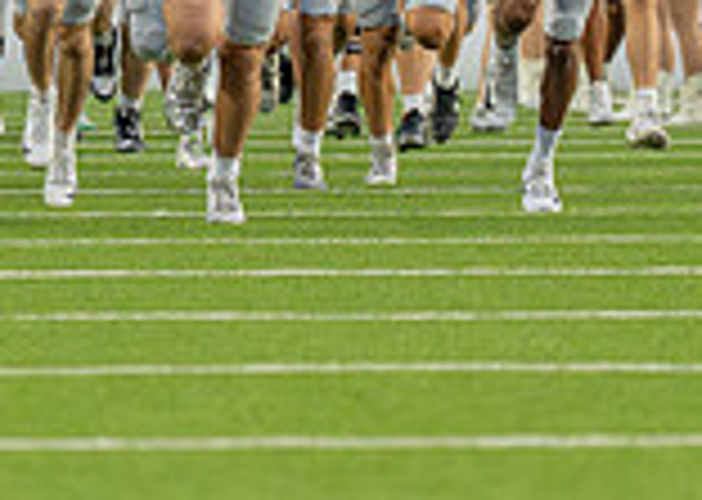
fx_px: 16327
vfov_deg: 1.8
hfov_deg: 2.5
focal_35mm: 820
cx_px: -31
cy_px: -234
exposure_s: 1/1600
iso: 1250
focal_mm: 122
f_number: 2.8
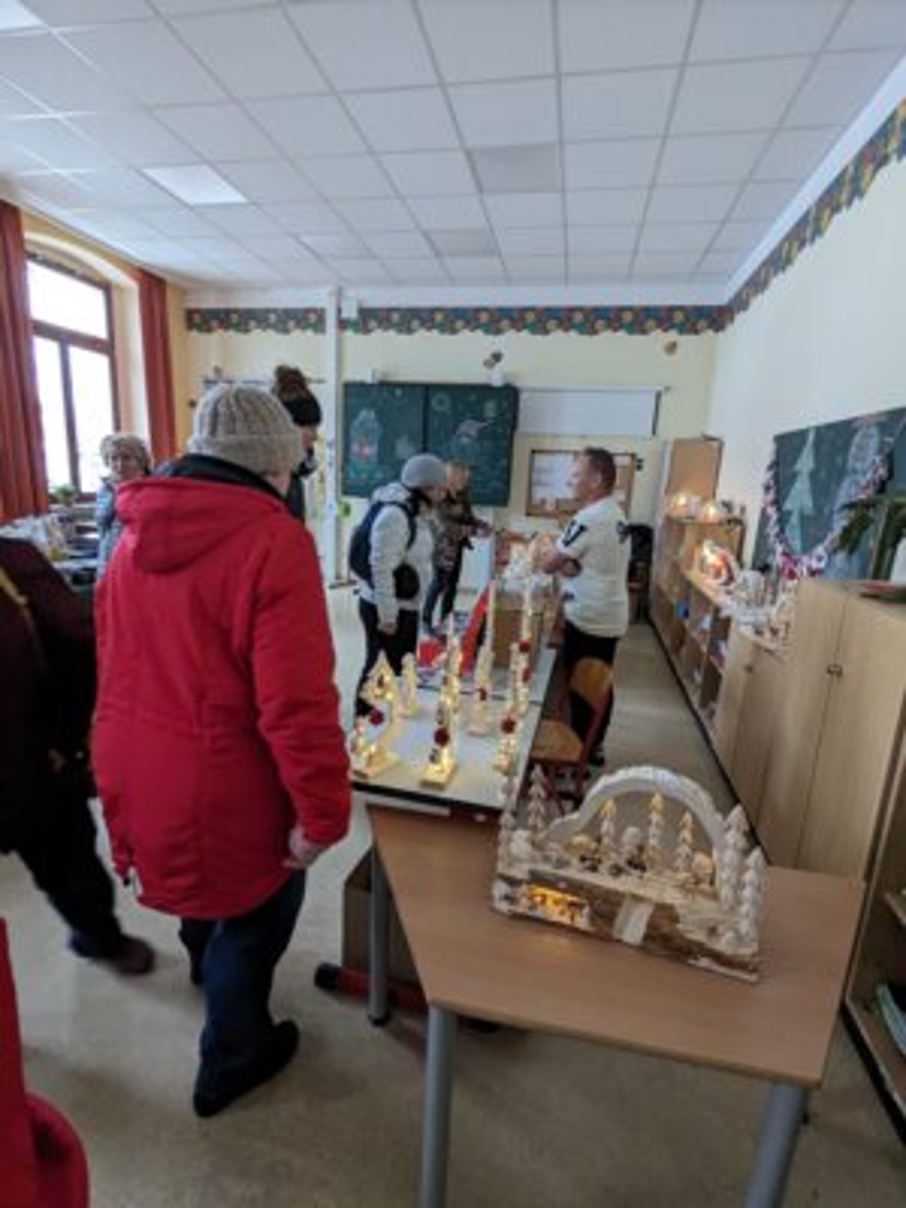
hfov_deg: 78.1
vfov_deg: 94.5
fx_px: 558
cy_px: 604
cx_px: 453
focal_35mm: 16
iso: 374
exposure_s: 1/50
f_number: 2.2
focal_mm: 2.35
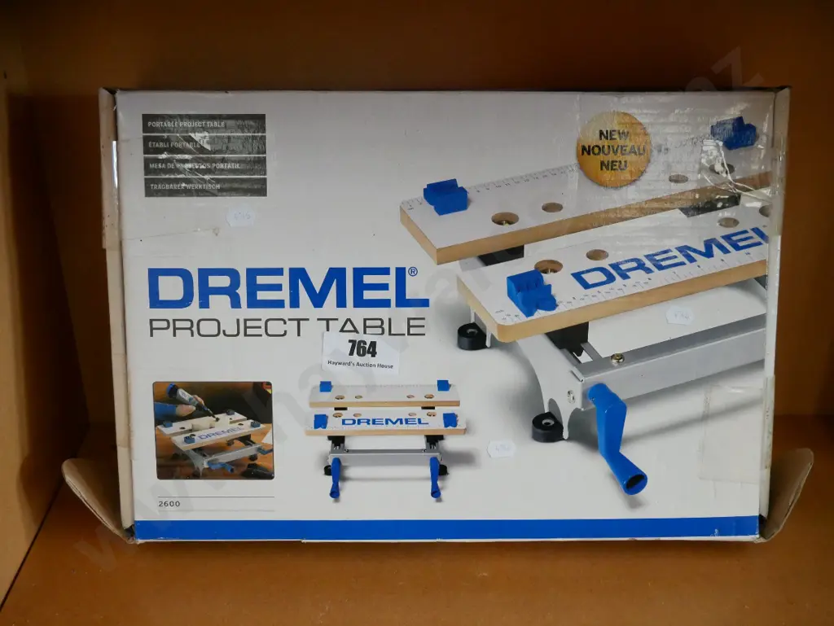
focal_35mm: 40
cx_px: 417
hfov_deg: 46.8
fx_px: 964
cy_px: 313
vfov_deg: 36.0
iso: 3200
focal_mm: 20
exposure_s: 1/80
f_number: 5.6
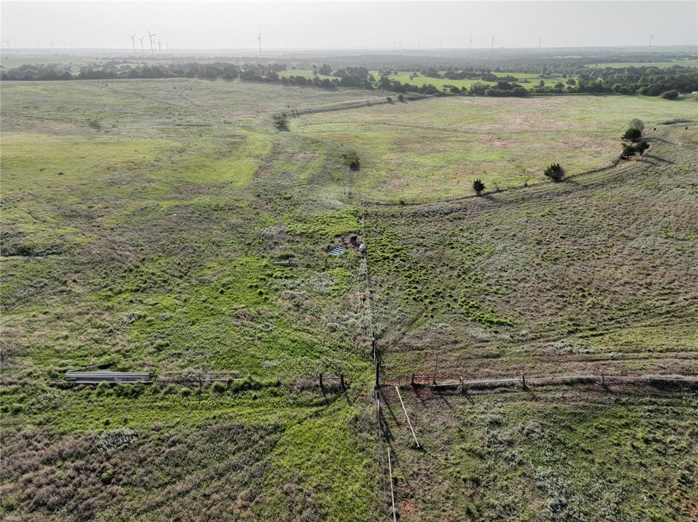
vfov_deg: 56.7
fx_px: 483
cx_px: 349
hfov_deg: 71.6
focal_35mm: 24
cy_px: 261
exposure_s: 1/3200
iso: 420
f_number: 2.8
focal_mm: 12.29
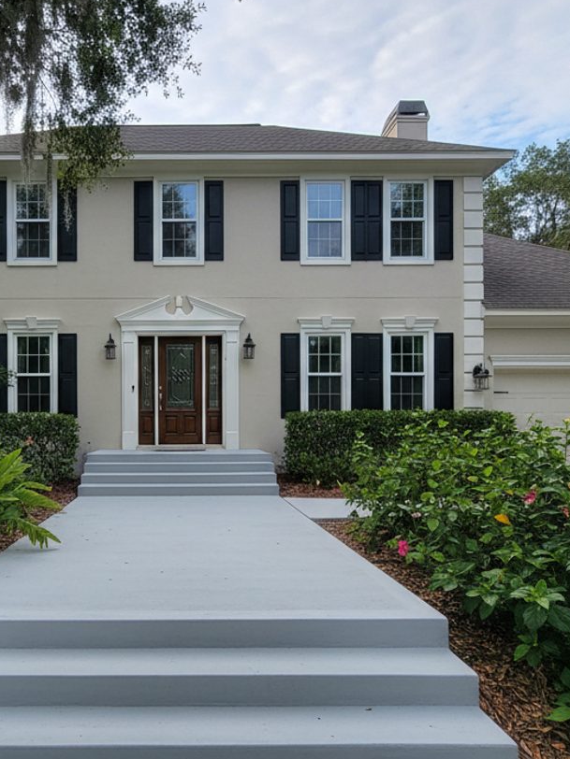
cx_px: 174
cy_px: 414
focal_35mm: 34
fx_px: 746
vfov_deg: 53.9
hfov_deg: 41.1
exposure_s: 1/1811
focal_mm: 6.4
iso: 143
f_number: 1.8
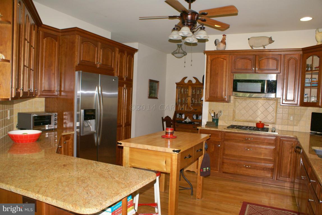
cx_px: 161
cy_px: 108
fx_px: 242
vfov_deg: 48.0
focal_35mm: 27
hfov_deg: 67.3
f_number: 5.6
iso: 400
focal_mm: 18
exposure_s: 1/60
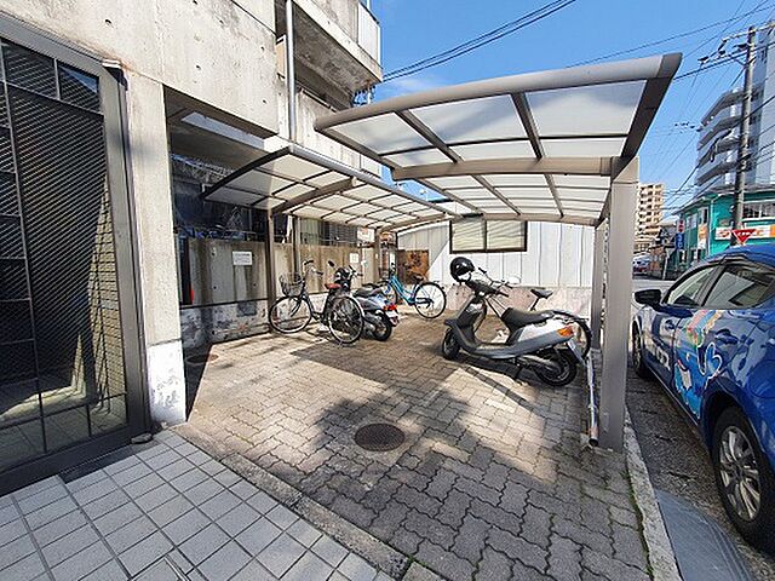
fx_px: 291
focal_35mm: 13
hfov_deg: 106.2
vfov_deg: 89.9
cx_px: 388
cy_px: 290
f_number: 2.2
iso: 50
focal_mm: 1.8
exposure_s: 1/664
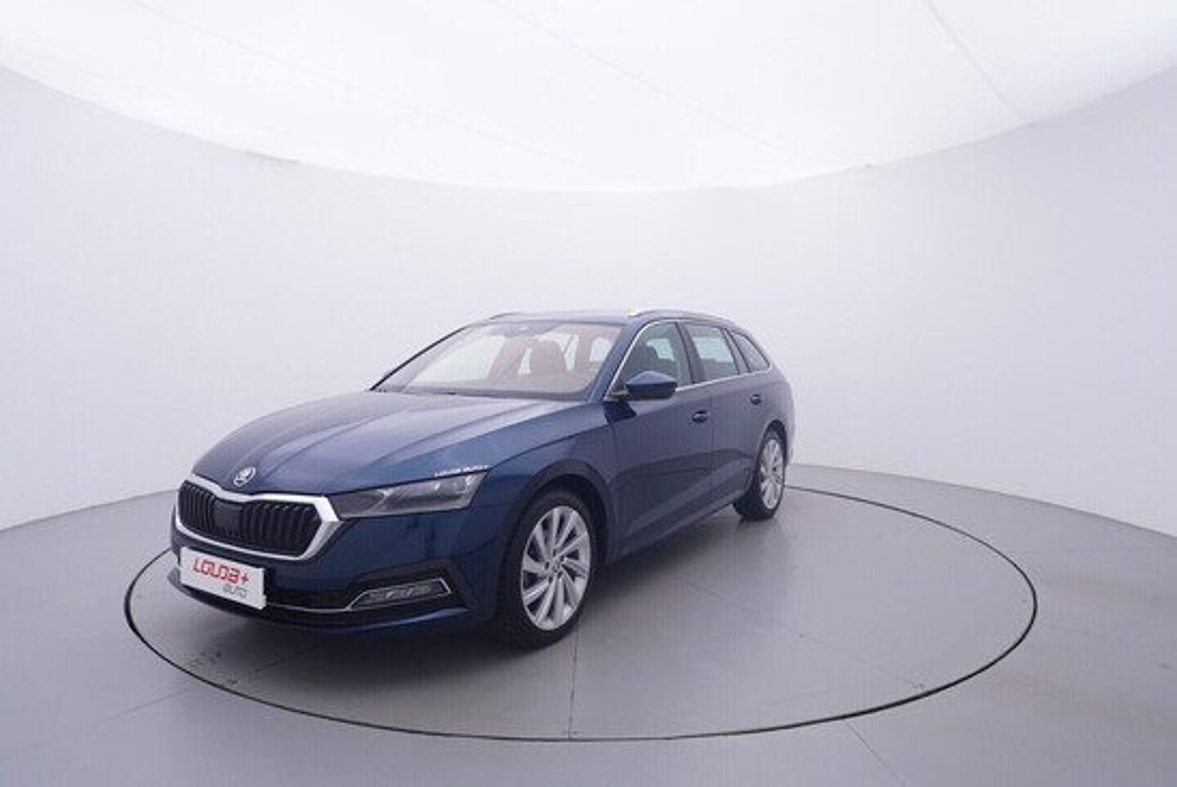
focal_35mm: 22
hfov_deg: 77.3
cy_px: 394
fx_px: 736
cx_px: 588
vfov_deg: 56.2
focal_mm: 15
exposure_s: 1/80
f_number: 5
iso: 200
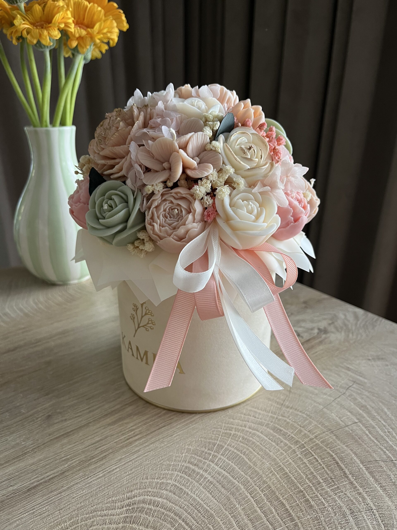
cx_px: 198
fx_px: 398
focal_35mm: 26
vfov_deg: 67.3
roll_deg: +0.3
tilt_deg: -23.9
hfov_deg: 53.1
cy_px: 265
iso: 125
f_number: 1.6
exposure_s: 1/90
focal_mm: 5.1
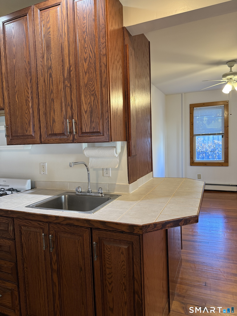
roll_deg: +1.8
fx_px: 219
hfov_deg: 56.8
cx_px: 118
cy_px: 158
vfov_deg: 71.6
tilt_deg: -4.1
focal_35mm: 24
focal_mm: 6.76
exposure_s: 1/60
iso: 200
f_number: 1.78
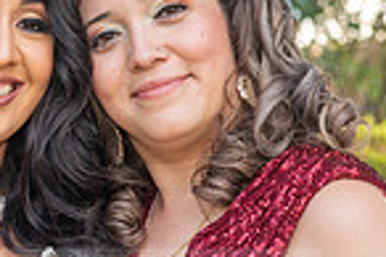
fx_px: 2645
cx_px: 98
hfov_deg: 8.3
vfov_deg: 5.5
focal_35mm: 247
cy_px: 311
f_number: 5.6
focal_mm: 62
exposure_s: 1/200
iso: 400
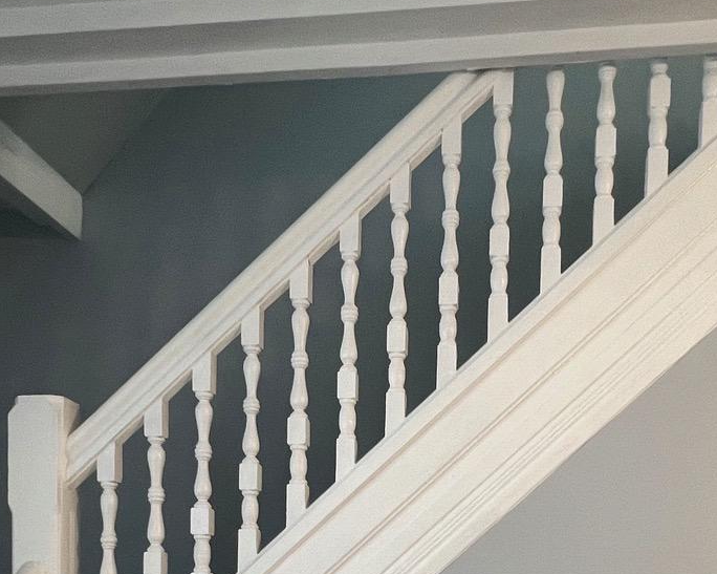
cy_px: 639
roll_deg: -1.2
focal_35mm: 38
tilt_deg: -0.9
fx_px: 806
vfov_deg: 33.8
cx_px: 418
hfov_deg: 47.7
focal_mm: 1.57
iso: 160
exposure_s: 1/60
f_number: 1.8
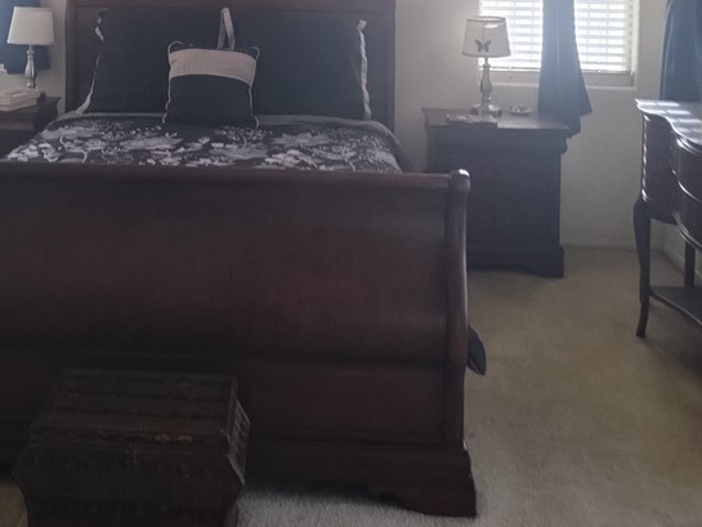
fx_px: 953
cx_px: 252
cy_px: -4
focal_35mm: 47
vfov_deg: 28.9
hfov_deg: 40.1
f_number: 1.7
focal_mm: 4.71
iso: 138
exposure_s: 1/60
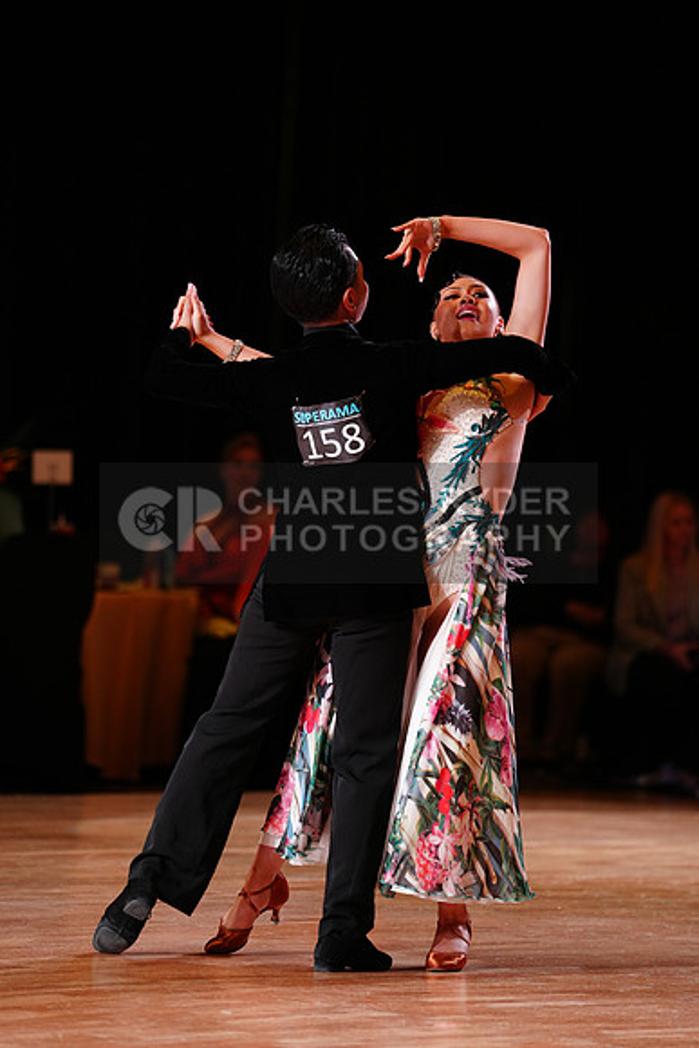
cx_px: 350
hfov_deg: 8.1
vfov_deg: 12.1
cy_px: 524
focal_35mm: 170
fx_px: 4948
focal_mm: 170
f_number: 2.8
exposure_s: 1/400
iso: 1600
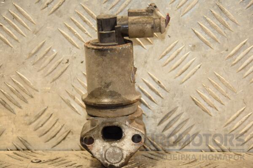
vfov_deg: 12.2
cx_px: 126
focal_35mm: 112
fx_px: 791
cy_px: 84
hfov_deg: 18.2
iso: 800
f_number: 5.3
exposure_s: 1/200
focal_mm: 75
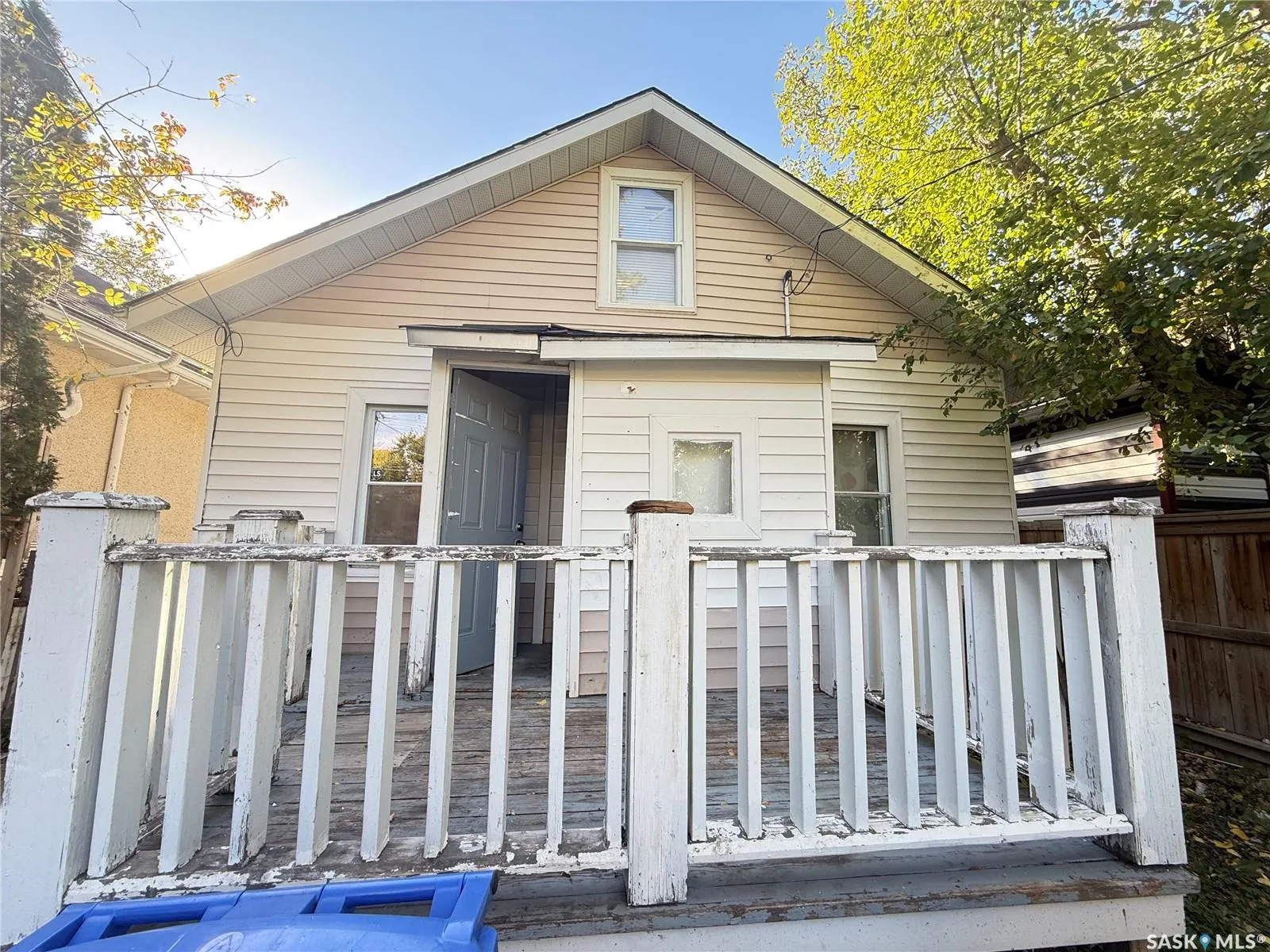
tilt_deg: +8.0
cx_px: 635
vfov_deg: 85.7
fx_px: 514
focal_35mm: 14
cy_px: 476
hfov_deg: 102.1
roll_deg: -1.3
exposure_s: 1/119
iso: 64
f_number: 2.2
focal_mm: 2.22
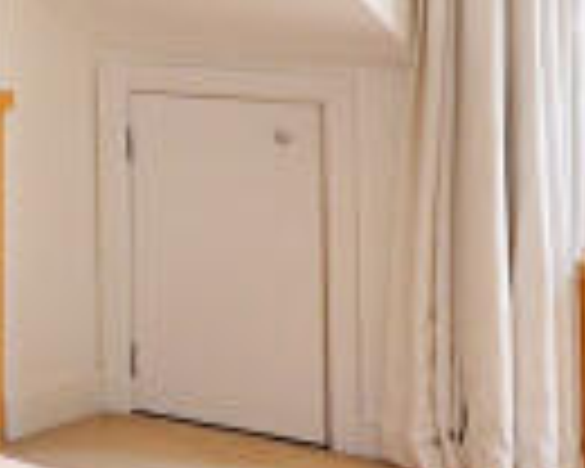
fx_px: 1922
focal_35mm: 111
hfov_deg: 14.2
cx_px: -626
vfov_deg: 13.6
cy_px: -58
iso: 400
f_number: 10
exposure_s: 1/30
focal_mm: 10
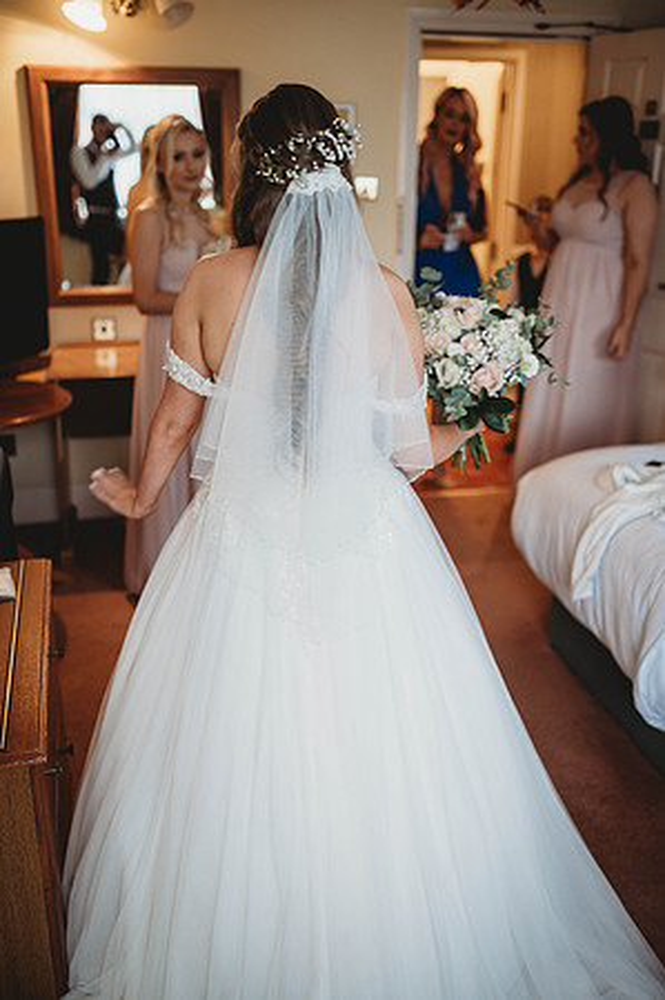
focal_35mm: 35
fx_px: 972
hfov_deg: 37.8
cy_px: 500
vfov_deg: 54.5
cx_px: 332
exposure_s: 1/125
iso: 400
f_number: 1.8
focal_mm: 35
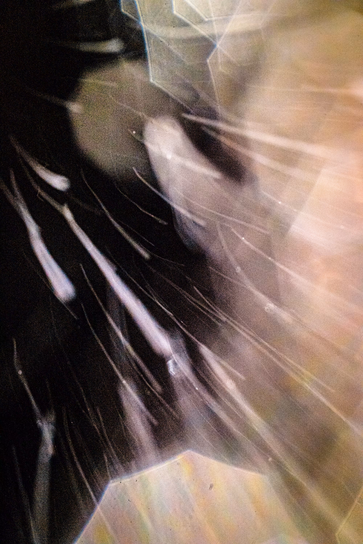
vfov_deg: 54.4
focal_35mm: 35
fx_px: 529
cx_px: 182
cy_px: 272
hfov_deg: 37.9
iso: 3200
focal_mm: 35
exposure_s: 1/5
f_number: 8
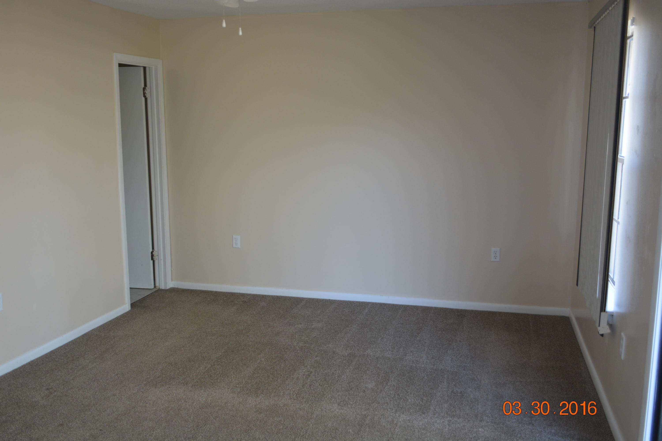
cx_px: 331
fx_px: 607
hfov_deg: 57.2
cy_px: 220
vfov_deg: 40.0
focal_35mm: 33
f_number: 4
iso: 450
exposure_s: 1/60
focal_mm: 22
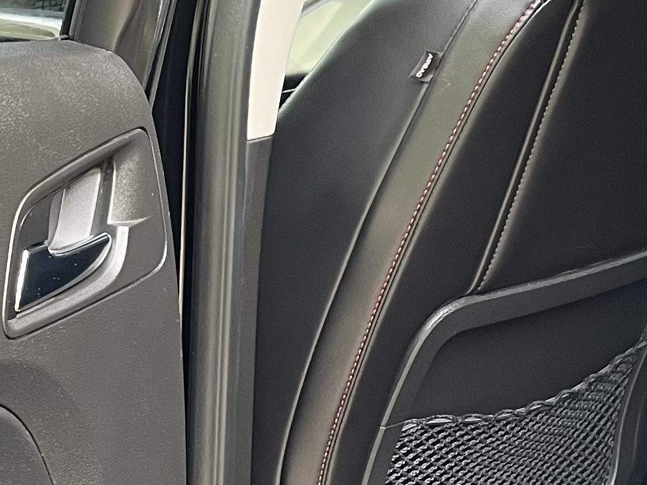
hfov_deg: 18.5
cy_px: 433
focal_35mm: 106
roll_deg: +0.4
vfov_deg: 13.8
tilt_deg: -18.6
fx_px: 1981
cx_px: 400
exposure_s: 1/89
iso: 125
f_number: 1.6
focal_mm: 5.1
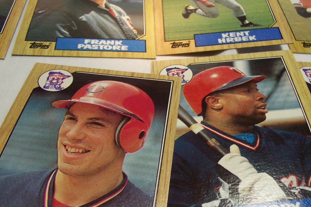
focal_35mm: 46
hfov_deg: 42.6
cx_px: 184
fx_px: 397
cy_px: 123
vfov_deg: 29.2
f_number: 2.8
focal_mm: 5.6
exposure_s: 1/30
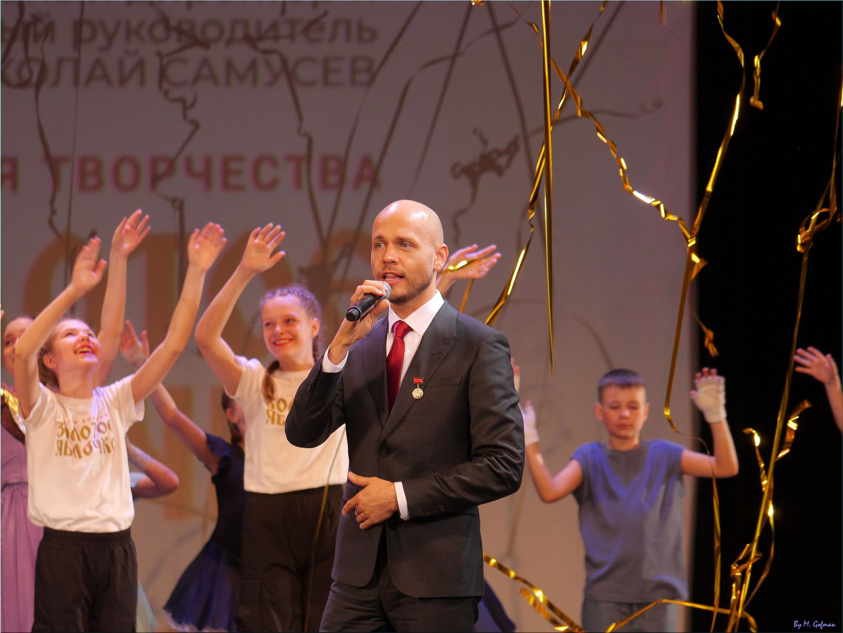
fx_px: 7890
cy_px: 316
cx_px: 422
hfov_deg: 6.1
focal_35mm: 324
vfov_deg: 4.6
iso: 1600
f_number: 4.6
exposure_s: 1/160
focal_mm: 162
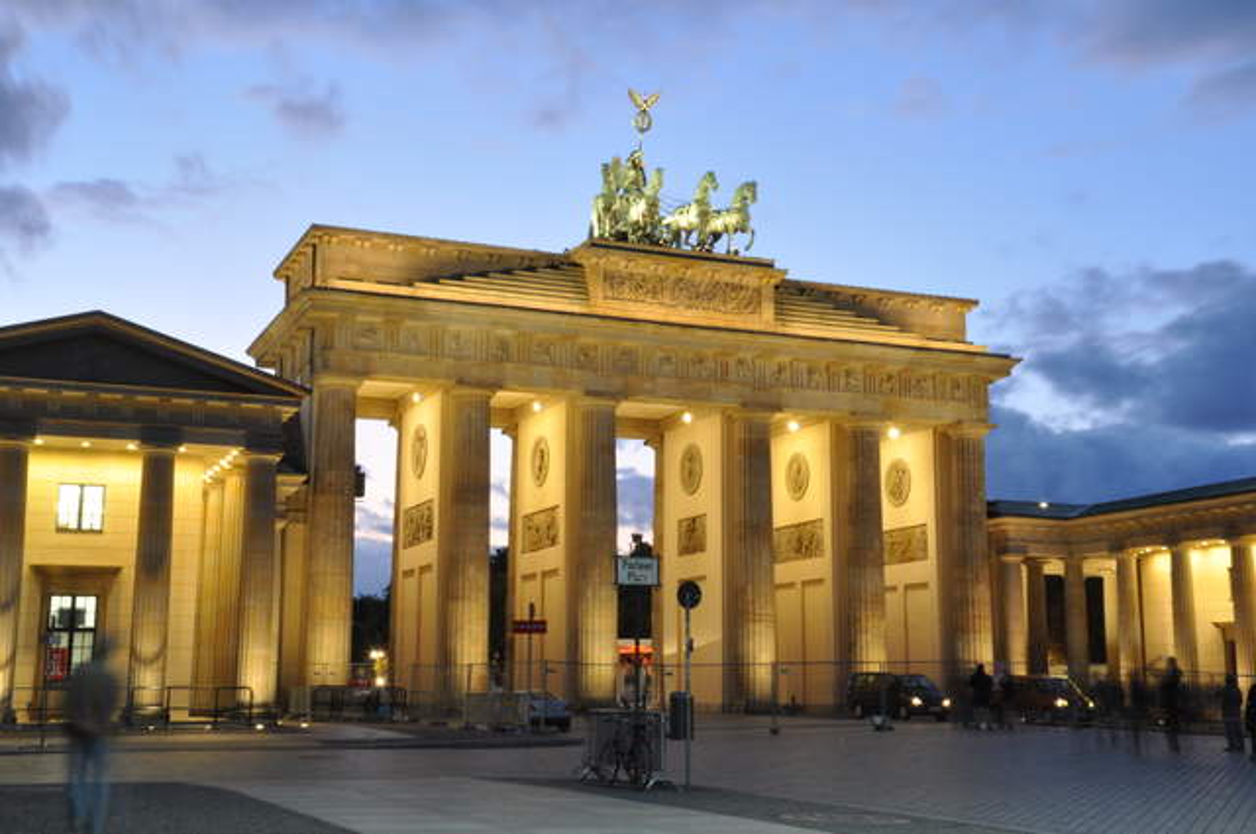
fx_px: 1673
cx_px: 628
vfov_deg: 28.0
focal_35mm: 48
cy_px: 417
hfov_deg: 41.2
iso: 640
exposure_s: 4
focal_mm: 32
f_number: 29
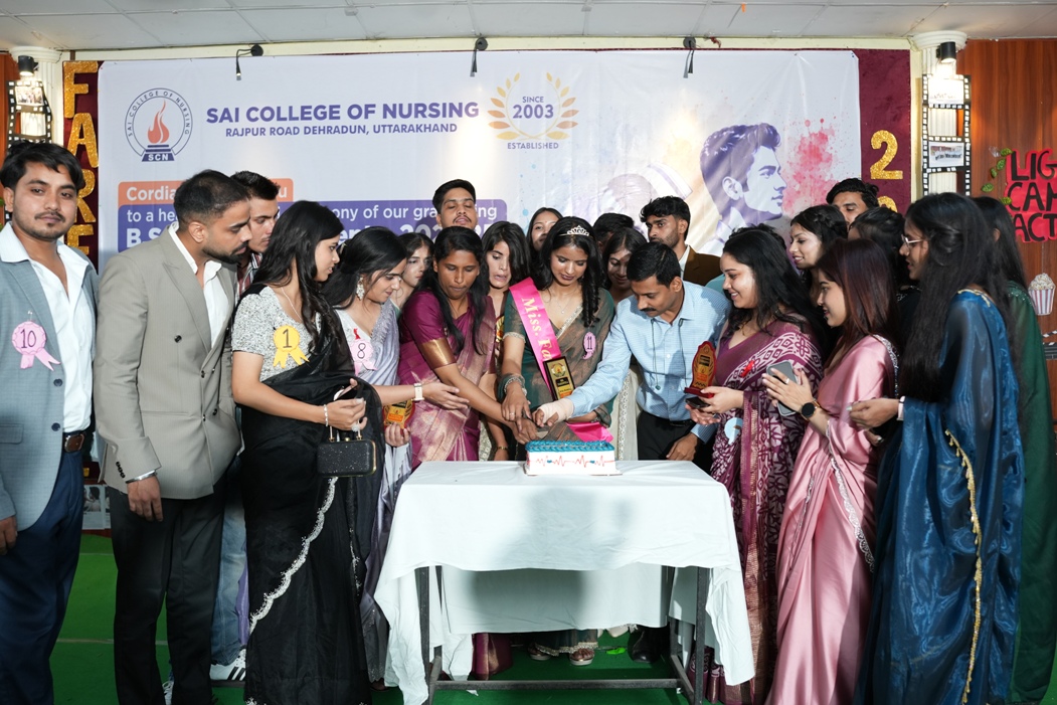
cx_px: 528
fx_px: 1028
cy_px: 352
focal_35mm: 35
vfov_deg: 37.9
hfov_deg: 54.4
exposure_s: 1/160
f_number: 2.8
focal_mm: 35
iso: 1250
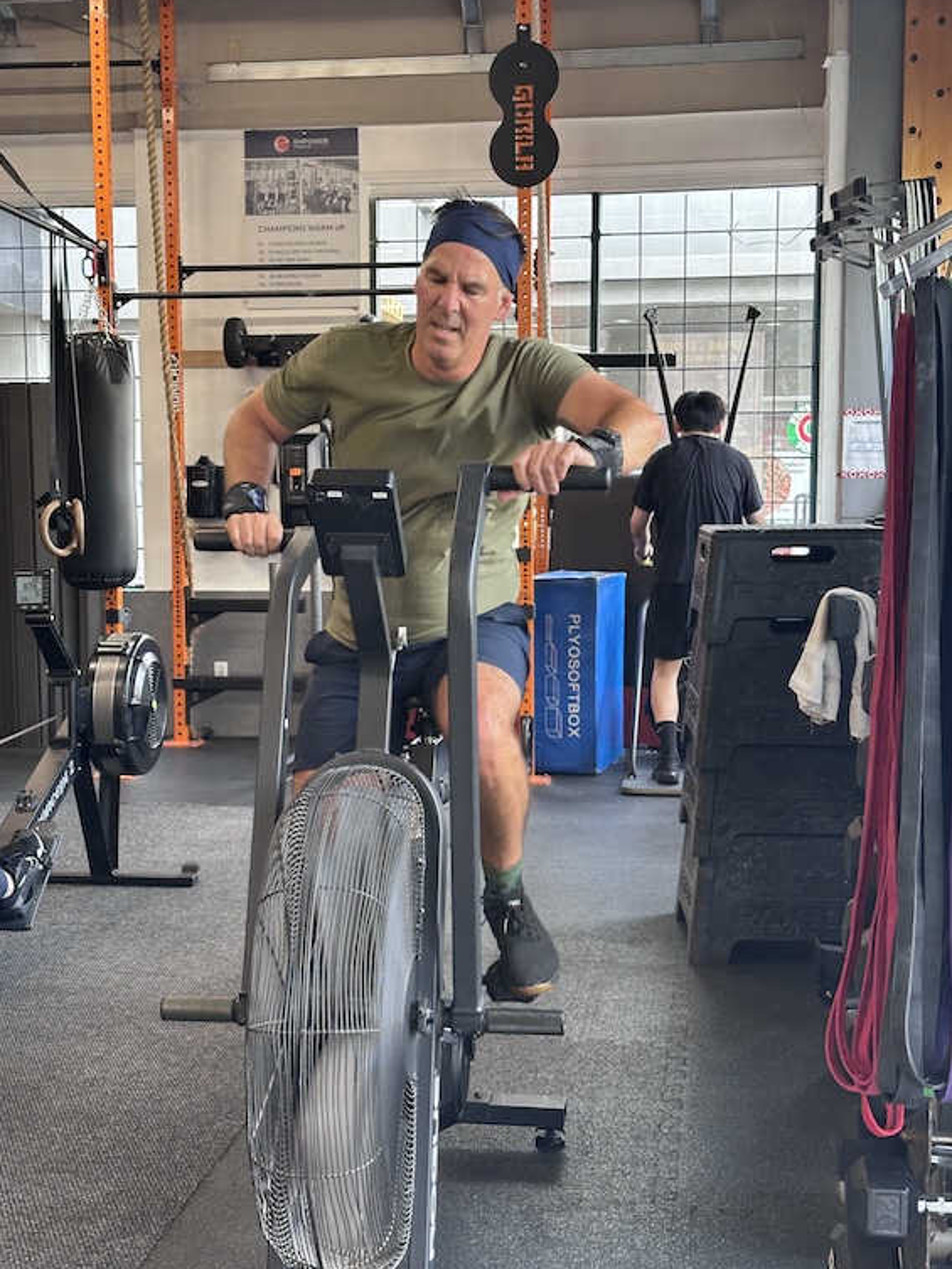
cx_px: 450
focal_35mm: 51
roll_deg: -0.6
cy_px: 640
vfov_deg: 37.5
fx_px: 1870
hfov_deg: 28.6
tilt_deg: -3.6
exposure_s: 1/60
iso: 64
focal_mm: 6.86
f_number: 1.78
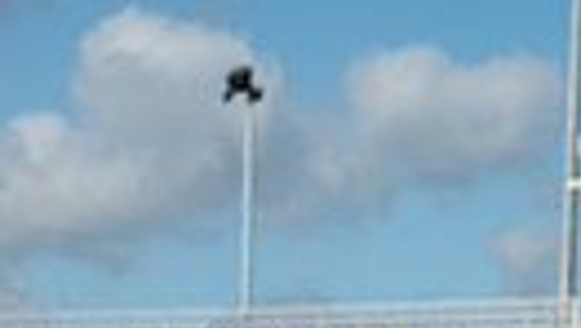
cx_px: 293
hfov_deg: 9.2
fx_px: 3609
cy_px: 962
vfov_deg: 5.0
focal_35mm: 234
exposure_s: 1/320
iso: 100
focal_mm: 65
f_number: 7.1
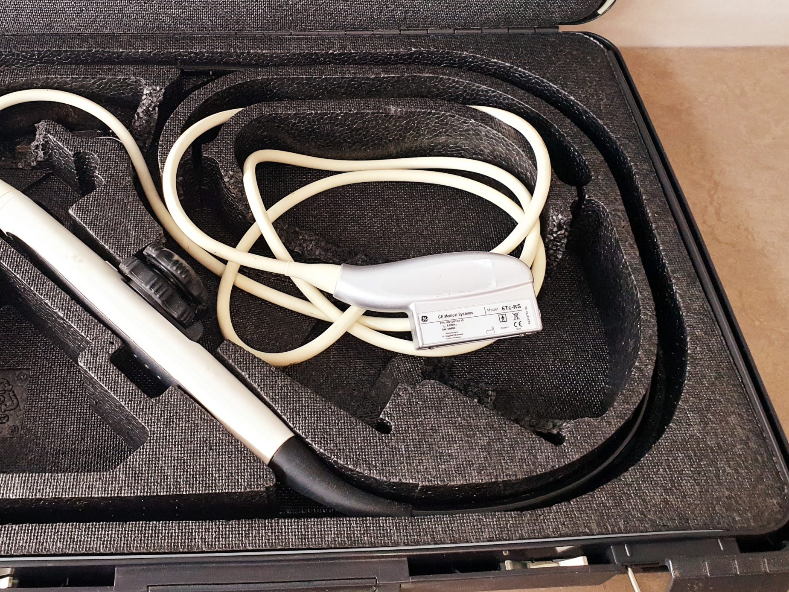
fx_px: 821
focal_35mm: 36
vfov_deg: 39.3
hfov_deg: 50.7
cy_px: 208
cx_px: 286
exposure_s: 1/50
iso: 400
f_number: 2.4
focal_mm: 4.3
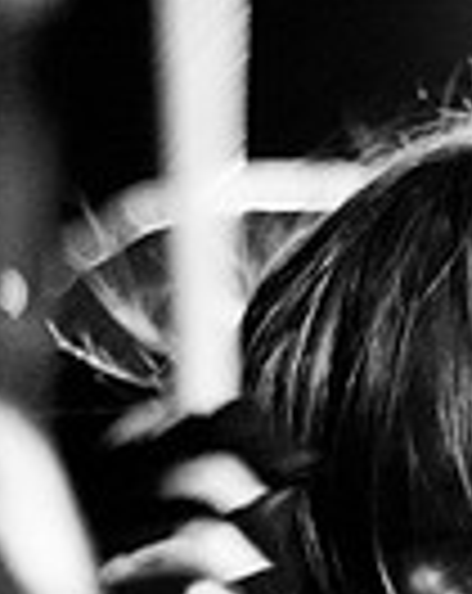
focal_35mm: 310
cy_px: 817
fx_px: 5432
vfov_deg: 6.2
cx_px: 117
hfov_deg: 5.0
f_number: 1.8
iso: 1000
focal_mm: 50
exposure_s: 1/50
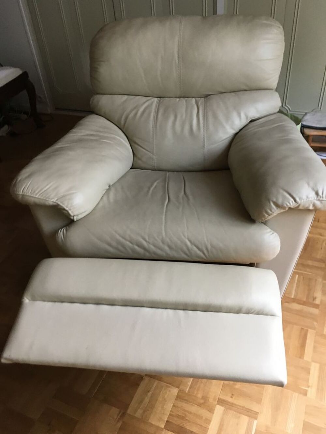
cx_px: 163
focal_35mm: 29
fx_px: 364
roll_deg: -1.6
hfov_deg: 48.2
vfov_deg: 61.7
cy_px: 217
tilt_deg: -37.2
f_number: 2.2
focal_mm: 4.15
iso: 160
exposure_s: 1/33
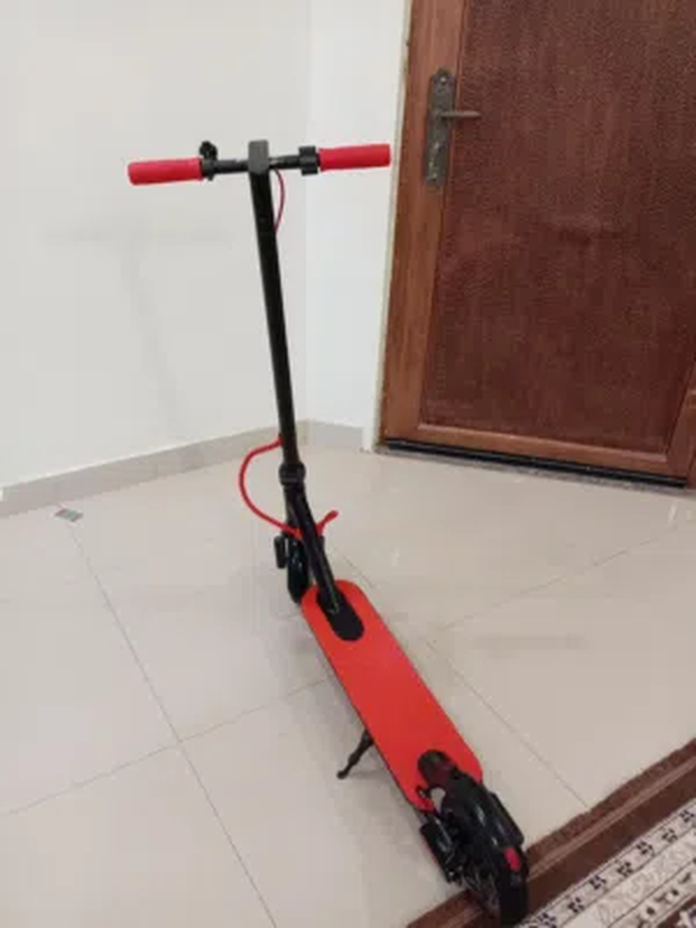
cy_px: 464
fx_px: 724
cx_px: 348
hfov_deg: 51.4
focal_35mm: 27
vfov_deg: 65.3
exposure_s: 1/20
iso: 1241
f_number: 1.8
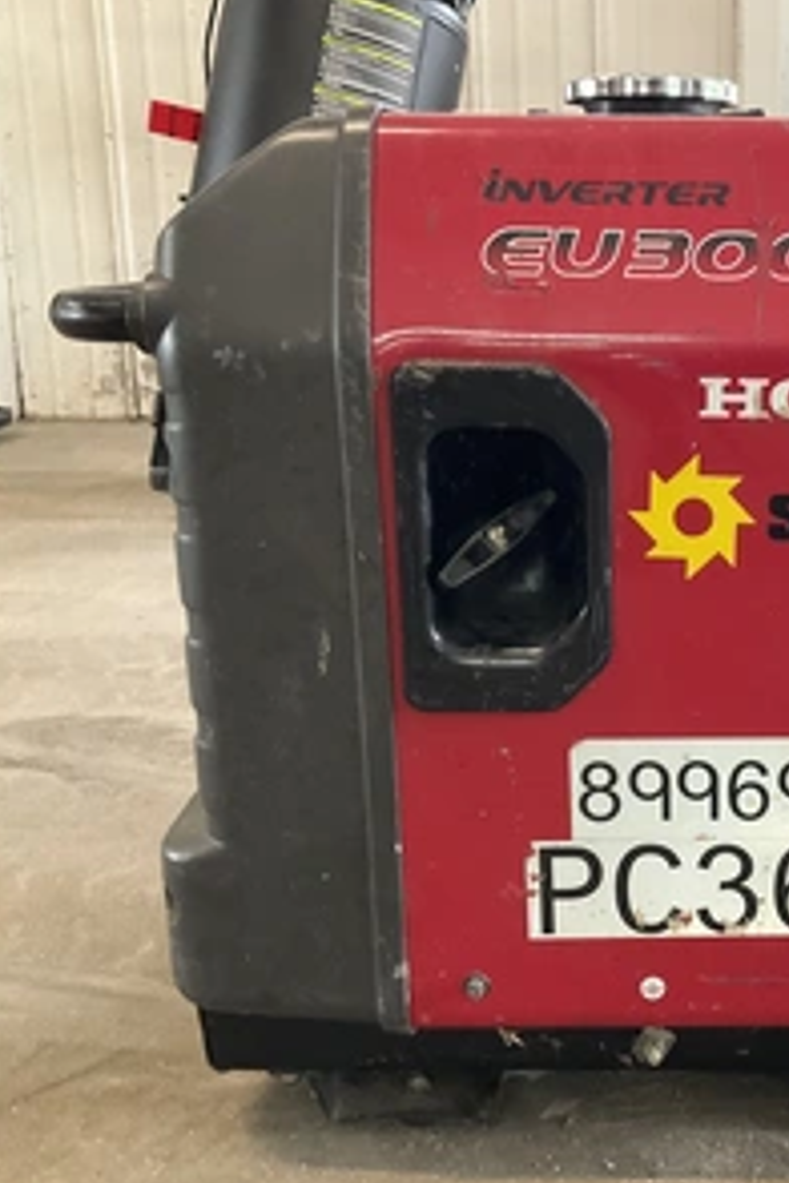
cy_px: 592
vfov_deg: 47.4
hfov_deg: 31.1
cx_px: 717
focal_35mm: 41
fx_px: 1348
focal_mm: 3
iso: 250
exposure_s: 1/60
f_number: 1.8
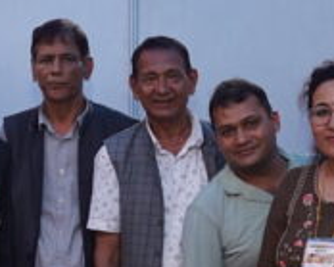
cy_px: 154
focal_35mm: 174
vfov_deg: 8.9
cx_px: 10
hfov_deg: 11.0
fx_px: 1719
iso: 640
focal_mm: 28
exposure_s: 1/80
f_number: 4
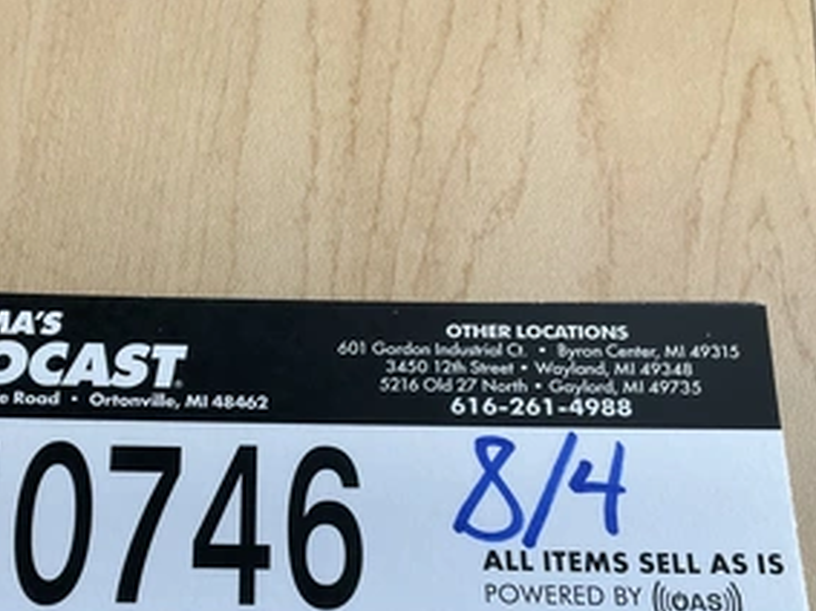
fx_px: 966
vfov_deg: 34.6
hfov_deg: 44.9
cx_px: 248
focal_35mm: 41
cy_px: 429
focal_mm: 3
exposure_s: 1/71
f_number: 1.8
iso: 64
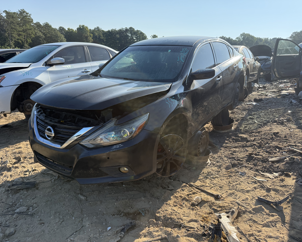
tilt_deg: -14.9
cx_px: 145
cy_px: 121
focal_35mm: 25
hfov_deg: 68.1
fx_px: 223
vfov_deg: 56.8
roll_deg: -0.8
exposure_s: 1/2445
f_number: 1.78
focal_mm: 6.76
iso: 100
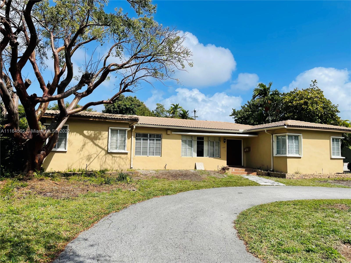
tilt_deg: +6.2
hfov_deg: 67.3
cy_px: 132
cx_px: 176
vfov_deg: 53.1
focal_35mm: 26
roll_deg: -1.4
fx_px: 264
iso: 32
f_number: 1.6
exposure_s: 1/5051
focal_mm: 4.2
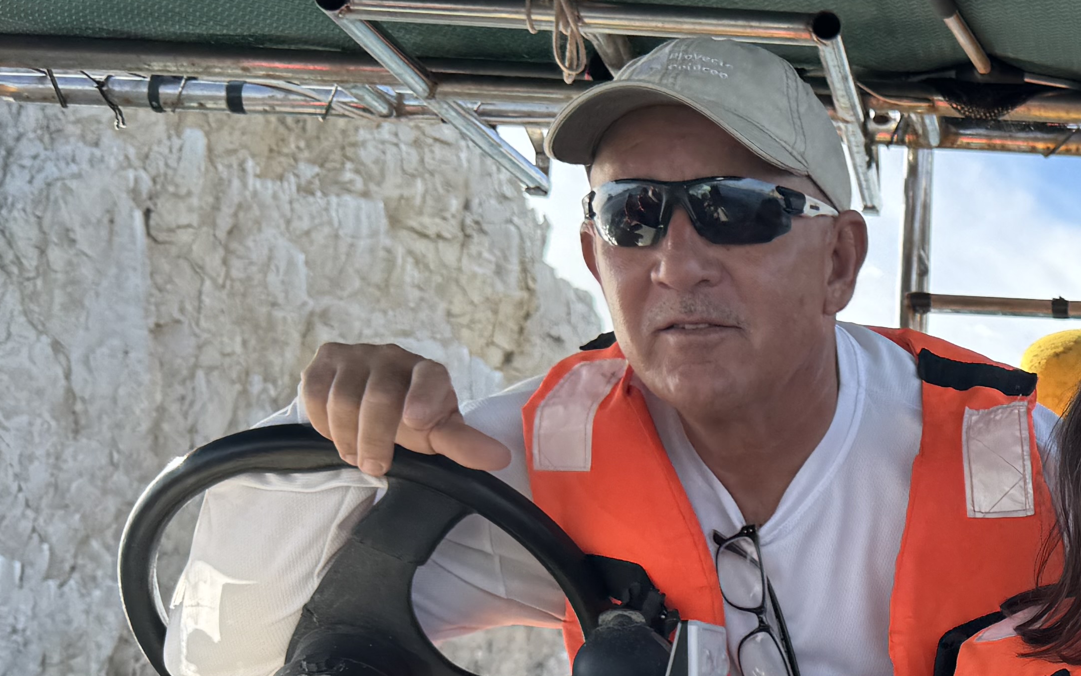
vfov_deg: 18.5
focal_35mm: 67
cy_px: 799
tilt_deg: -1.7
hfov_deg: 27.6
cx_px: 1229
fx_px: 1974
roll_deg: +0.9
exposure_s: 1/1076
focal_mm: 6.76
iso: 80
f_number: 1.78
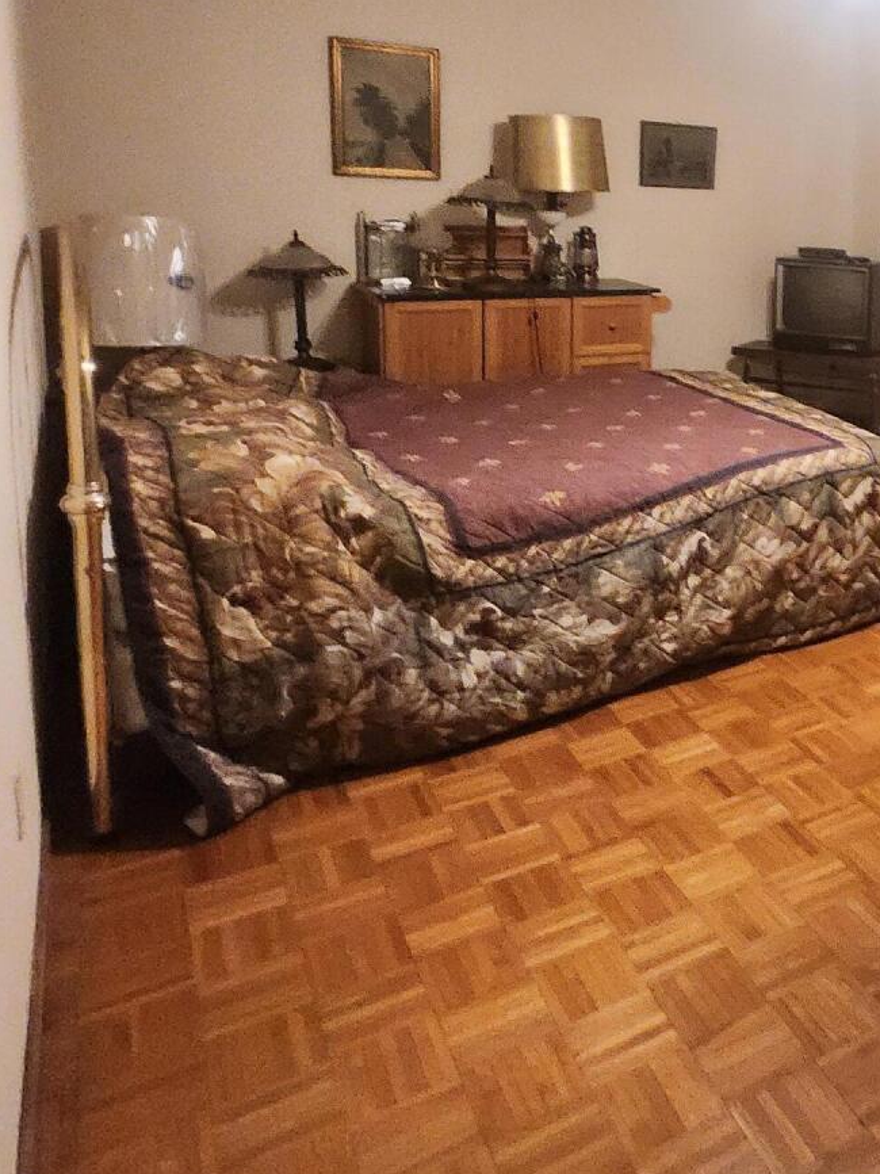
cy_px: 330
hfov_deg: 37.5
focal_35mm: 30
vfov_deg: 57.7
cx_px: 1010
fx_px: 1017
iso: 500
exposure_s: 1/30
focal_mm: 1.74
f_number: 2.2
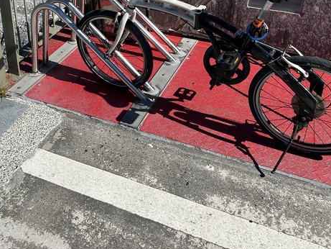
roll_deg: +2.6
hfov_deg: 42.2
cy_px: 54
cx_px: 102
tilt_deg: -28.6
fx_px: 421
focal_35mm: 44
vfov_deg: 32.1
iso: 50
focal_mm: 5.7
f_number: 1.5
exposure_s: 1/5882
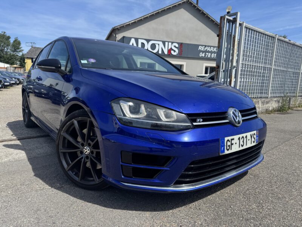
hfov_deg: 71.6
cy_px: 114
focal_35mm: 24
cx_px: 151
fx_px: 209
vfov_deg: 56.8
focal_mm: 6.76
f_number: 1.78
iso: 80
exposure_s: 1/3096
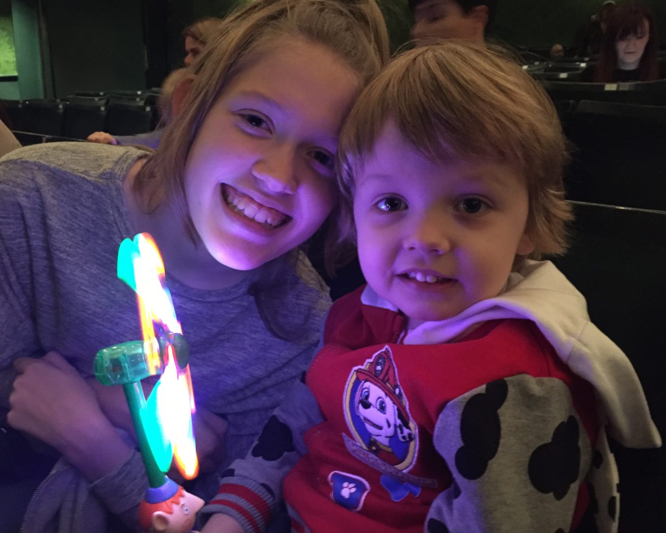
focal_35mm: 31
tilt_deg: -12.2
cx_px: 311
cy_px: 260
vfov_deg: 47.1
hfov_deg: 57.1
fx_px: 611
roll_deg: -0.9
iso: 800
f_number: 2.2
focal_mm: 4.15
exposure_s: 1/17
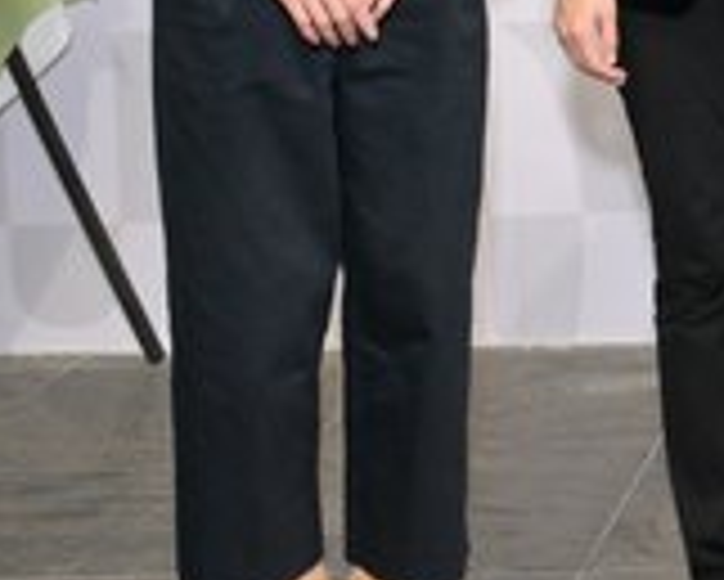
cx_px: 1322
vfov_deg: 11.0
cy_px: -286
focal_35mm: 135
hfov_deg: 12.9
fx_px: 2894
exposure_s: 1/160
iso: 2000
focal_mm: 29
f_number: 5.6
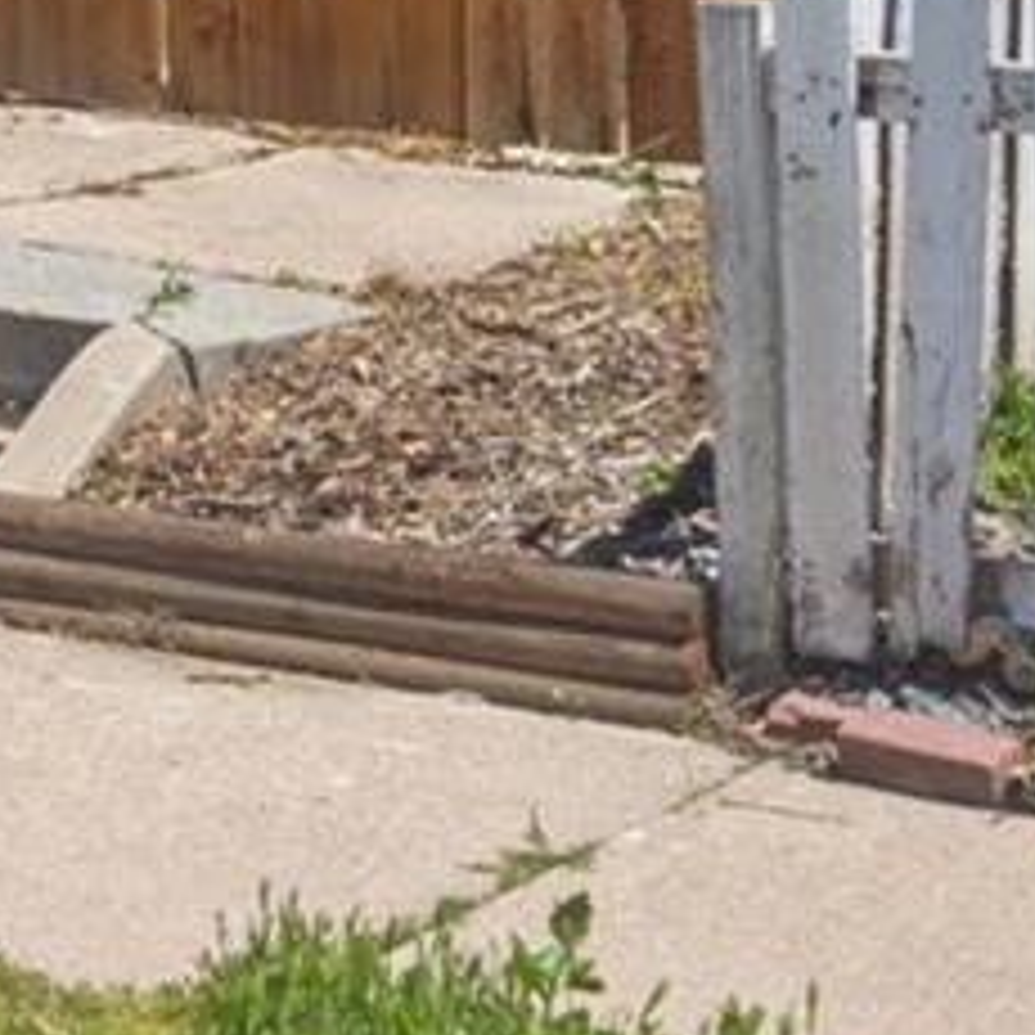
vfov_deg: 9.5
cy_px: -693
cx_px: -1858
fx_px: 5987
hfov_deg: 8.5
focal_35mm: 177
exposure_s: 1/640
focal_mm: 30
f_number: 8
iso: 400
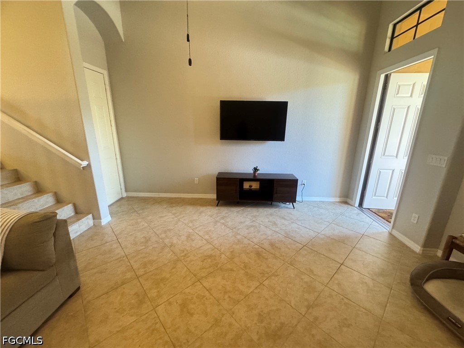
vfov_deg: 85.7
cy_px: 174
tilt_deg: -14.5
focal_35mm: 14
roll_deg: -0.7
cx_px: 232
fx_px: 188
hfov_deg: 102.1
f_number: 2.2
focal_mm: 2.22
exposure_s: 1/60
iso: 1000
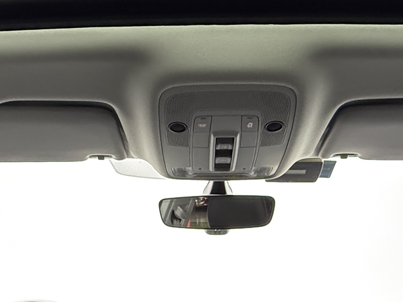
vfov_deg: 30.9
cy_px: 327
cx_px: 198
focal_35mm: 42
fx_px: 489
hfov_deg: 44.8
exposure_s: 1/50
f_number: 2.2
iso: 800
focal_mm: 2.22
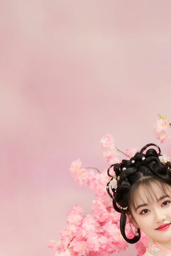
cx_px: 134
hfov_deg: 9.6
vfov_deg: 13.7
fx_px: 1019
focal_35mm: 143
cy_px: 346
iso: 100
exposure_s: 1/100
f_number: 2.2
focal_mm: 50
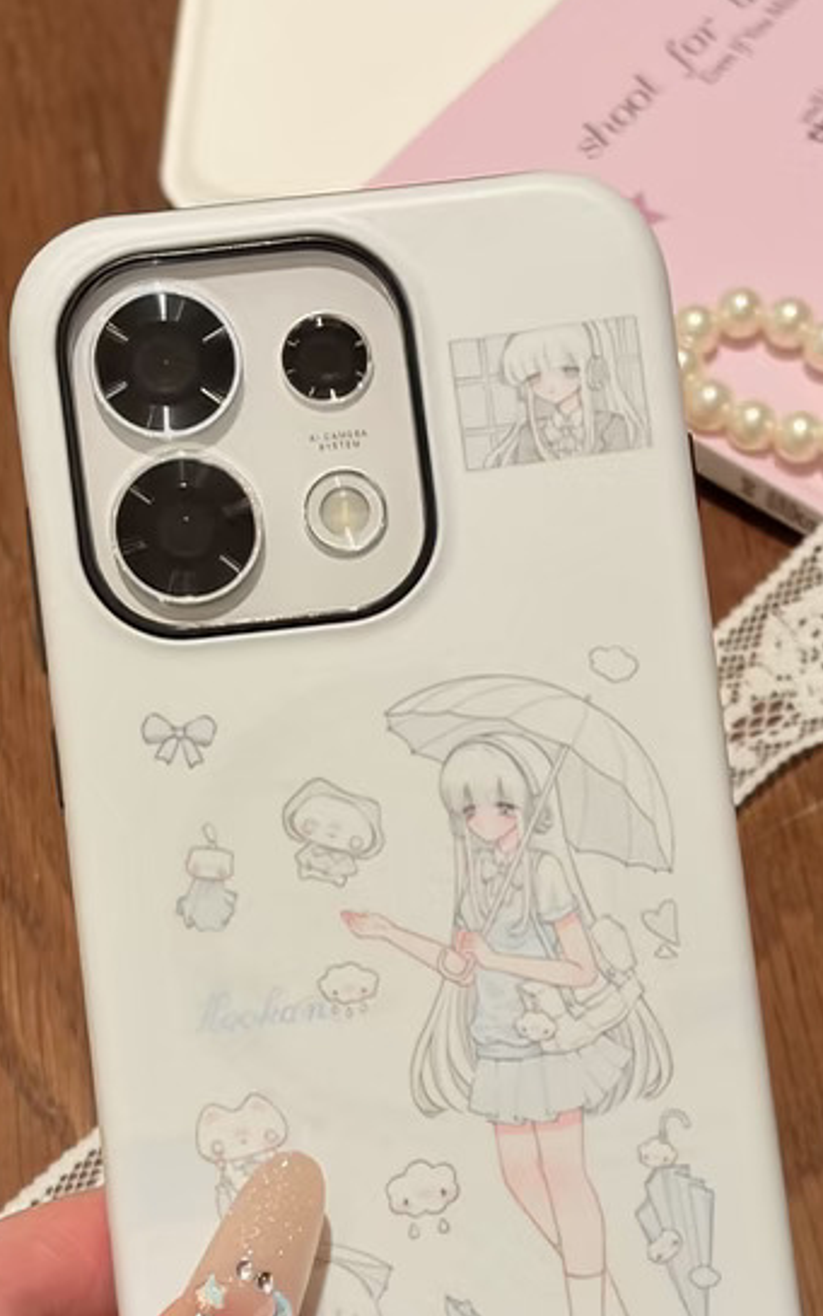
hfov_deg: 15.9
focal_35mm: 82
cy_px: 811
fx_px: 2940
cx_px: 504
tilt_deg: -53.1
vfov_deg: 25.2
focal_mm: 5.96
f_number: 1.6
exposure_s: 1/33
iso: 200
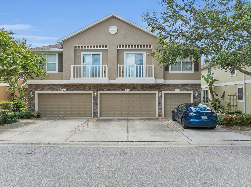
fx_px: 174
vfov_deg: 56.7
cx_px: 126
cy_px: 94
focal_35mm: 24
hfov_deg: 71.6
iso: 180
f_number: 2.8
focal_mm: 12.29
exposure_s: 1/4000
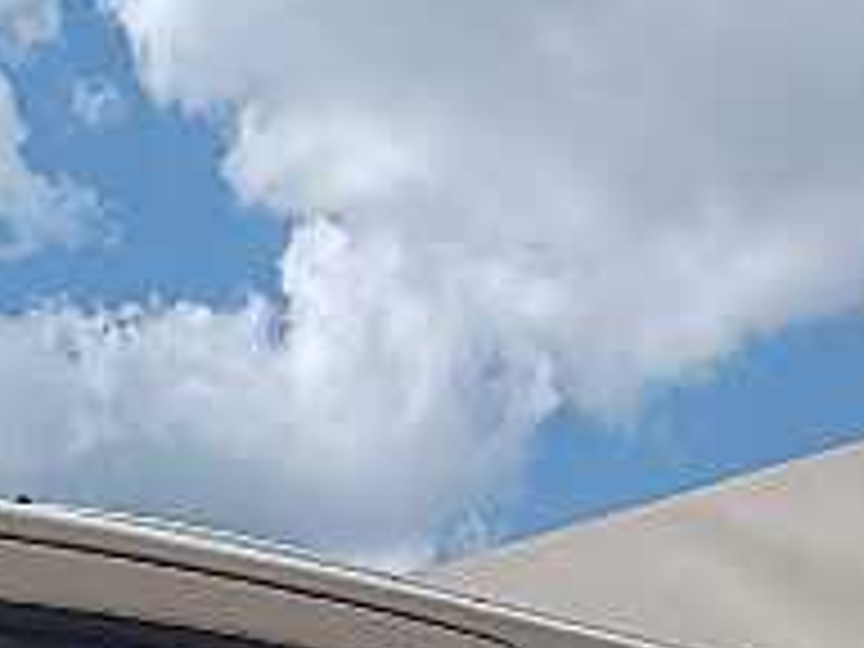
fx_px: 1997
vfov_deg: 14.6
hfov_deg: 24.3
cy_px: 1359
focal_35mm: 80
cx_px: 572
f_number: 2.2
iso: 50
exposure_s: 1/1326
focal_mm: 1.65
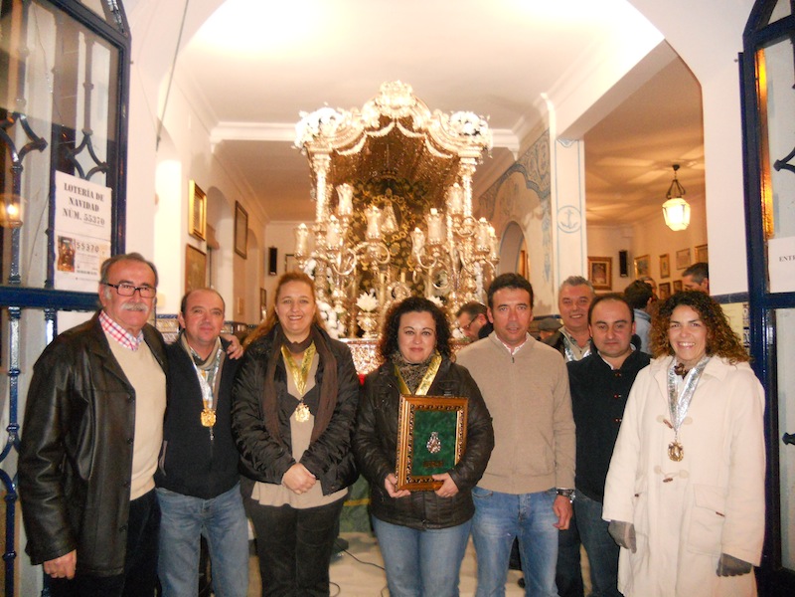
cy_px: 298
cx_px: 398
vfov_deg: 51.4
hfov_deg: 65.3
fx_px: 620
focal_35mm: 27
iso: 500
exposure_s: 1/25
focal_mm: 4.9
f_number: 3.2
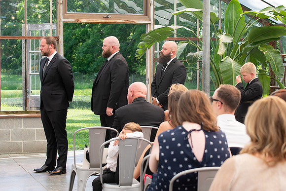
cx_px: 167
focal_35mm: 90
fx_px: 718
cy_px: 94
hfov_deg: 22.5
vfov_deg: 15.1
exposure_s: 1/200
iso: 160
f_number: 5
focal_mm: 70
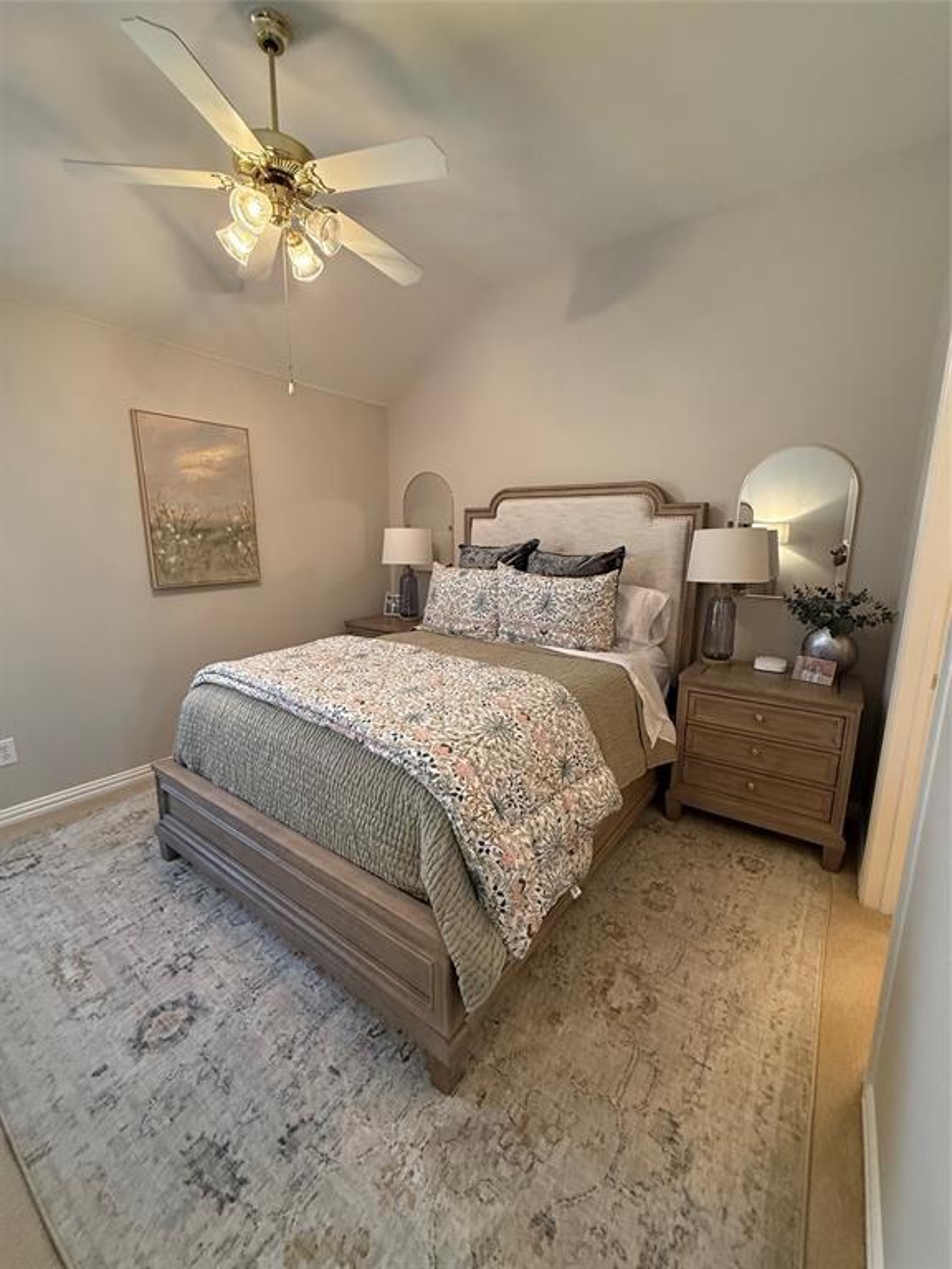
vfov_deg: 102.1
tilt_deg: -9.3
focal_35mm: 14
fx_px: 513
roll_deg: -0.5
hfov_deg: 85.7
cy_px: 634
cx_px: 476
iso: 400
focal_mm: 2.22
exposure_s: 1/60
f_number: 2.2
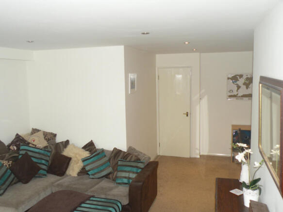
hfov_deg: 55.4
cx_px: 142
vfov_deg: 42.9
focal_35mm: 33
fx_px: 270
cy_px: 106
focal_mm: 5.8
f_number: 3.2
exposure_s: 1/30
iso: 97
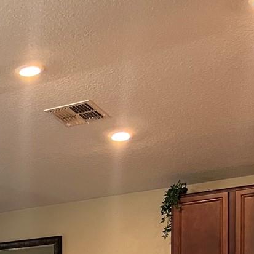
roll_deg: +0.5
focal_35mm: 89
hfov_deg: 16.8
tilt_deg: -1.7
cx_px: -177
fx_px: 739
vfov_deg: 17.9
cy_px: 355
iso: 320
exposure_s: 1/60
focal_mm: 5.7
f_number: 1.5
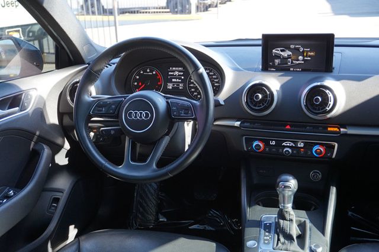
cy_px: 126
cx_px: 190
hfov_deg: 51.3
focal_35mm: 38
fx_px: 395
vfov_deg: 35.5
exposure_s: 1/60
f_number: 4.5
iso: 250
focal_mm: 25
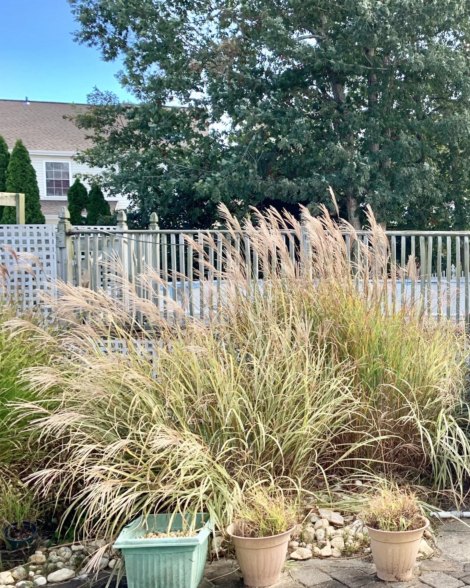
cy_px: 291
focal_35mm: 42
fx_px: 730
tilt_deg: -5.4
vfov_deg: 43.8
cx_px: 485
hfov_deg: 32.4
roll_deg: +0.0
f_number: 1.8
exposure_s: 1/276
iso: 25
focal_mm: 4.25
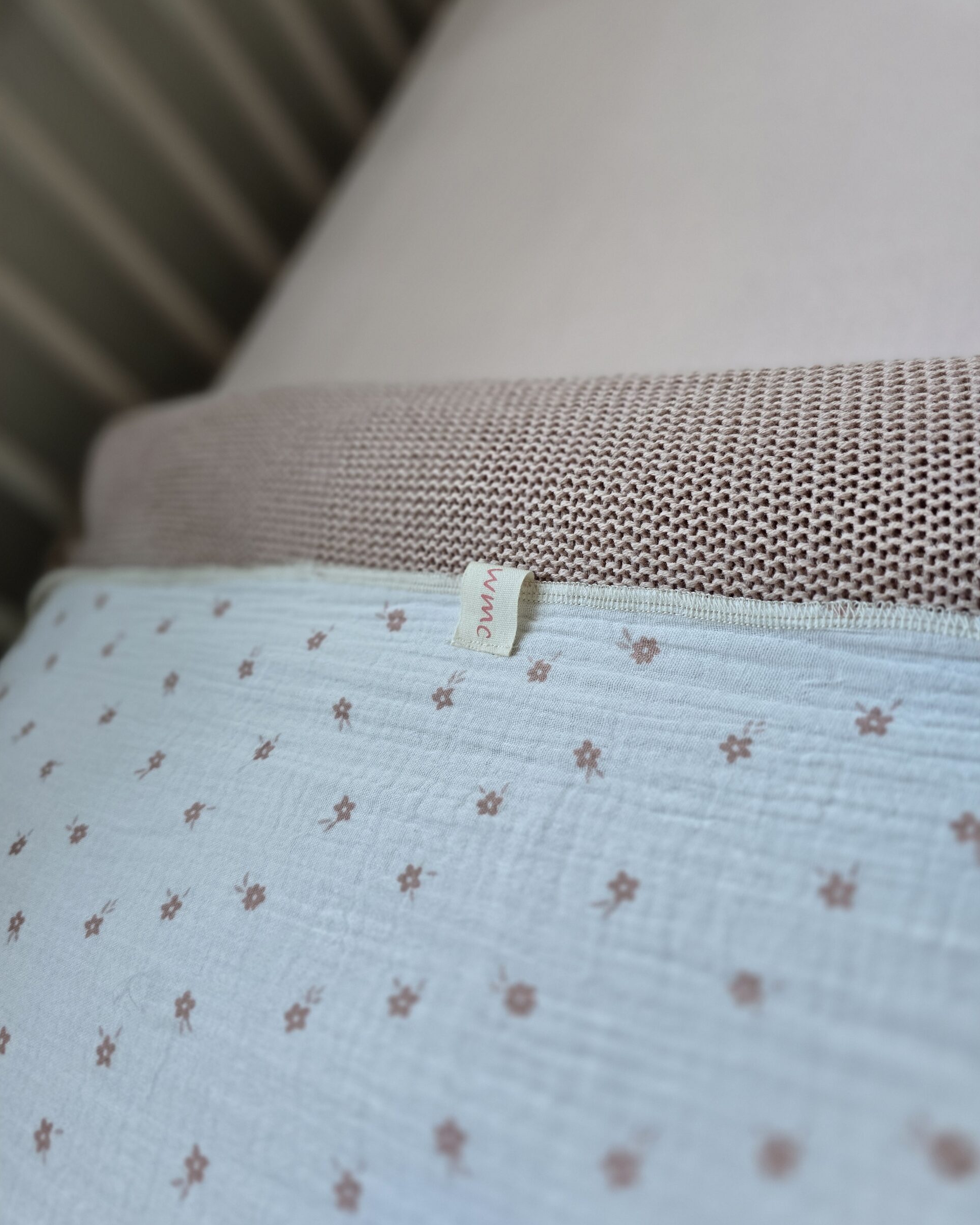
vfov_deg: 70.3
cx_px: 489
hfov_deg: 58.8
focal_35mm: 24
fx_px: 870
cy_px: 605
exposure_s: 1/100
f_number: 1.7
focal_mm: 6.3
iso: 125
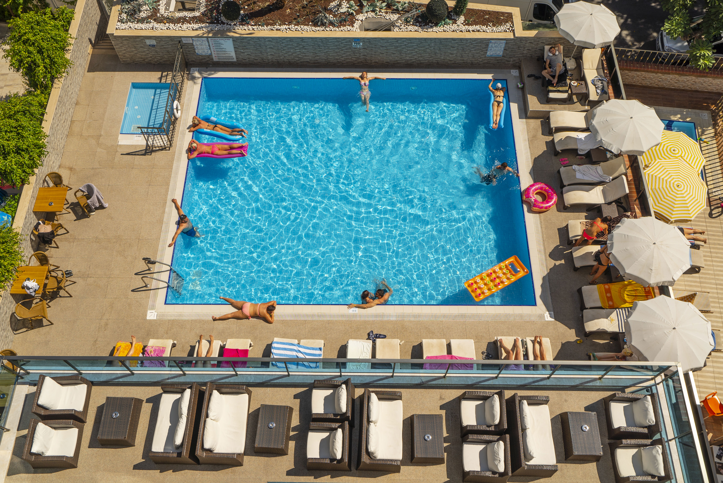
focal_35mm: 31
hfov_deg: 60.3
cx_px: 362
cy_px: 242
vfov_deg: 42.4
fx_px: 623
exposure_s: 1/320
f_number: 11
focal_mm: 31
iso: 100
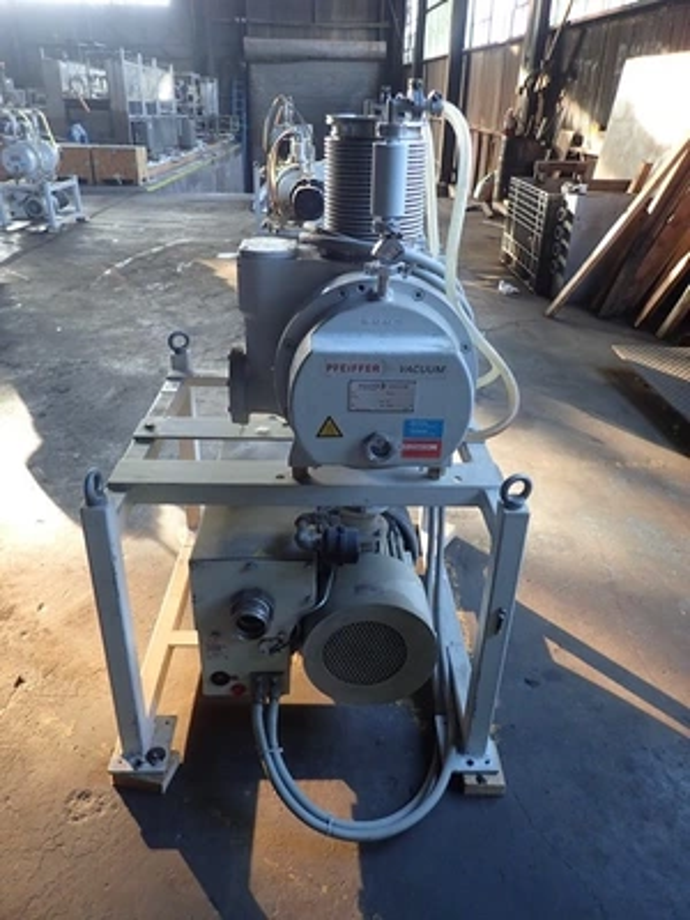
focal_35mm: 25
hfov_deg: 54.9
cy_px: 460
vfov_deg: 69.4
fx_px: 664
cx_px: 345
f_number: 2
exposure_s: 1/30
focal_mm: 4.5
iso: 200
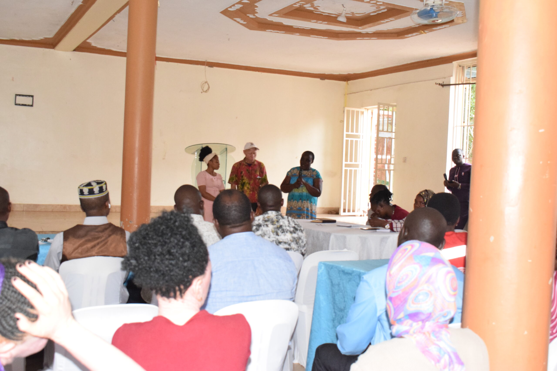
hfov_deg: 47.9
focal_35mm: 40
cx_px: 278
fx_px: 627
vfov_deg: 33.0
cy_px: 186
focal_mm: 27
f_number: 8
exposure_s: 1/160
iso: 4500
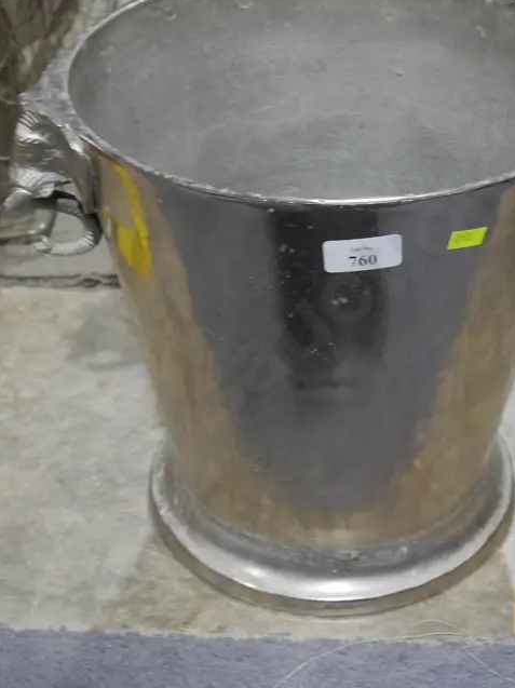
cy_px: 325
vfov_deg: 26.3
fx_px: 1469
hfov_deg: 19.9
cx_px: 310
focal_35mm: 74
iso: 800
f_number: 5.1
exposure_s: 1/60
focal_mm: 23
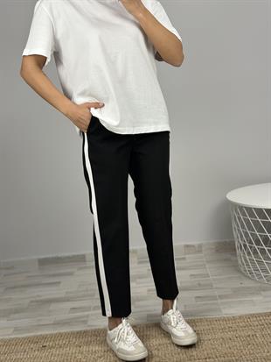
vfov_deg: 39.6
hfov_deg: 30.3
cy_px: 181
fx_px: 501
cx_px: 136
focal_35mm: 48
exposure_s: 1/100
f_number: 1.78
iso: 80
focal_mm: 6.86
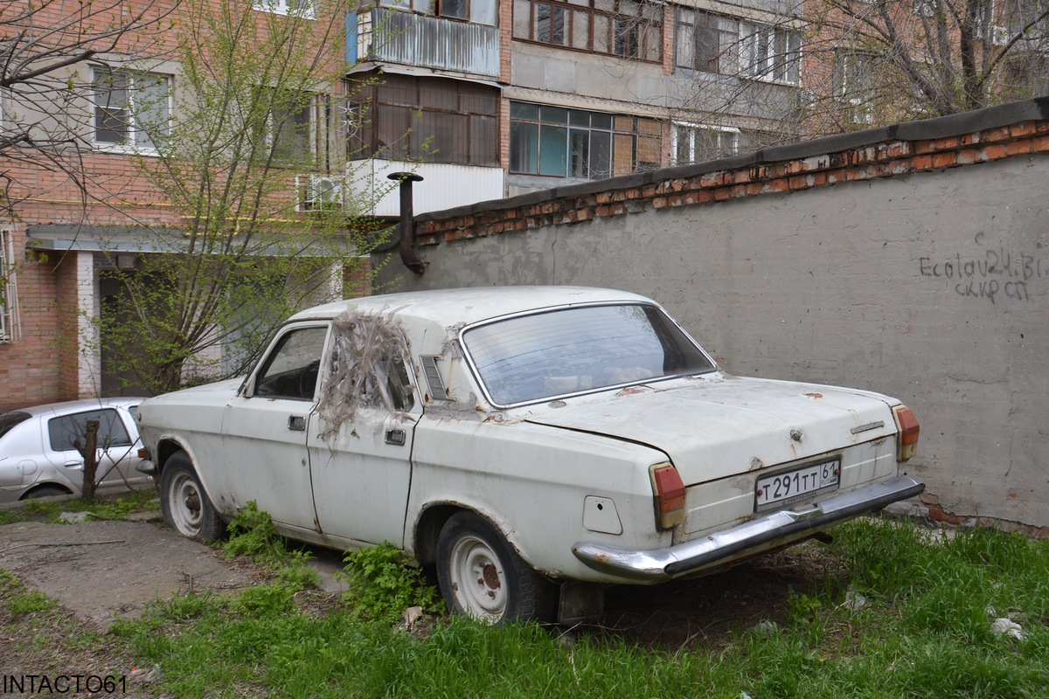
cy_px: 350
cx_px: 524
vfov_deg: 34.2
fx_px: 1136
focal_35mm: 39
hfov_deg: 49.6
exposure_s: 1/250
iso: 200
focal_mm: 26
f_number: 8
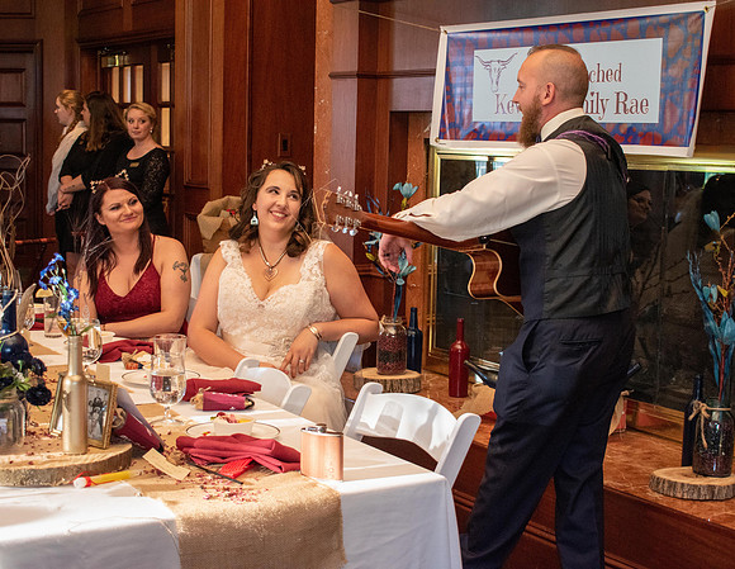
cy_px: 284
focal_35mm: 56
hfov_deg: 33.8
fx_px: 1208
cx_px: 382
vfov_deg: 26.5
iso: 2200
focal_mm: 34
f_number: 4.5
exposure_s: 1/60
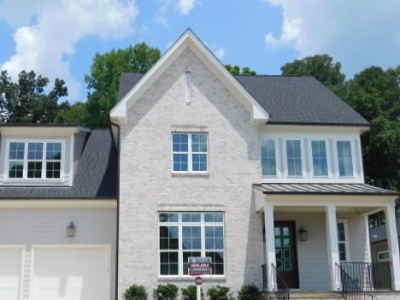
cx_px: 177
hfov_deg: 45.7
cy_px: 188
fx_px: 474
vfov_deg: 34.9
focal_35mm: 41
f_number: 6.4
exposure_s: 1/400
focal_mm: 5.3
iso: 125
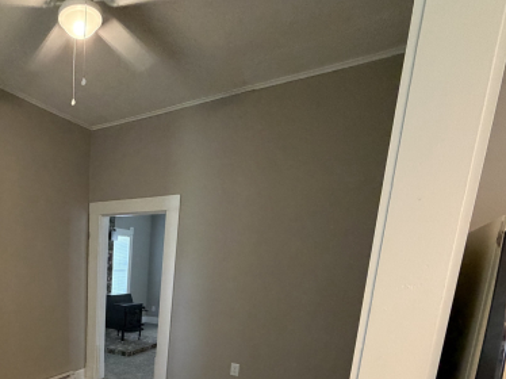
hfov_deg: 62.2
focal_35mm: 25
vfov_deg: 49.9
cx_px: 86
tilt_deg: -9.7
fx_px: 365
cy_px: 328
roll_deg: -1.3
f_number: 2.2
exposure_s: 1/60
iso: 400
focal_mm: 2.22
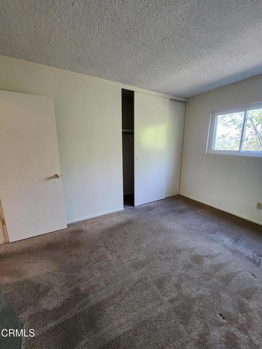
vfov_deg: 106.2
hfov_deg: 89.9
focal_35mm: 13
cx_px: 131
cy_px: 174
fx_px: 131
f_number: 2.2
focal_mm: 2.2
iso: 400
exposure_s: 1/60
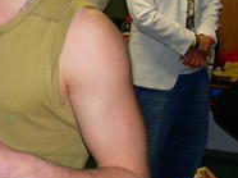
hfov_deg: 20.6
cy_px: 4
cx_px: -46
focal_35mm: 89
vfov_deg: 16.3
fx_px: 611
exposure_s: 1/30
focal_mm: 7.4
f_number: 2.8
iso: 100
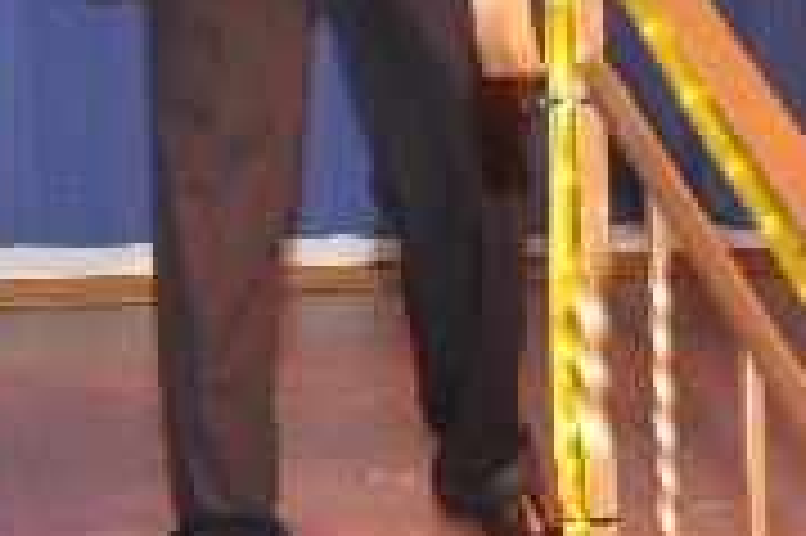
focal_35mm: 167
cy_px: -327
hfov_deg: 12.3
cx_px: 302
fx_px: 3741
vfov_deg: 8.0
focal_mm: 25
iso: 400
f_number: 5
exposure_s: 1/60
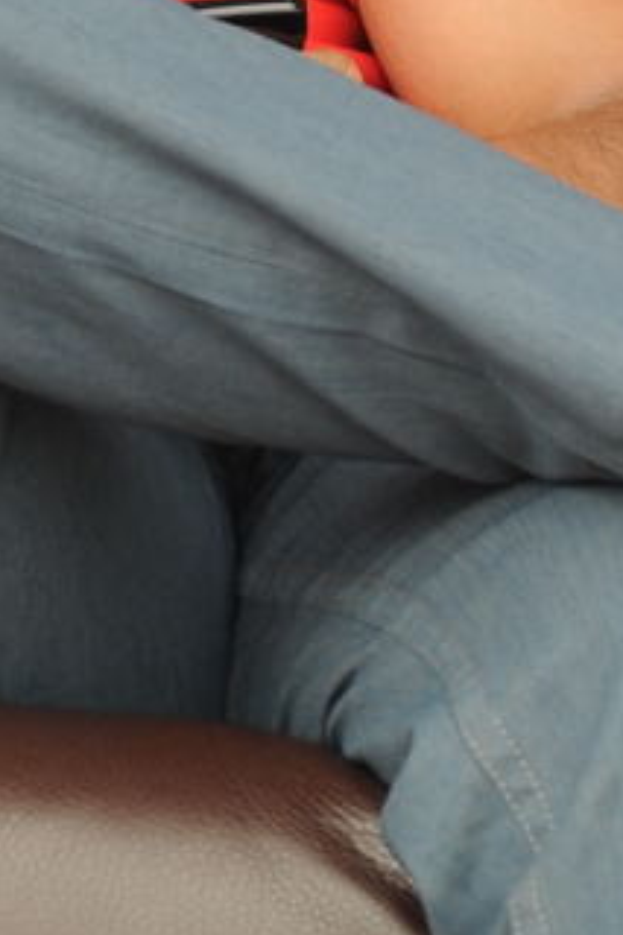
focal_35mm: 550
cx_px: 51
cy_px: 269
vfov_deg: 3.8
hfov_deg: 2.5
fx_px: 14291
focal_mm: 110
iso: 400
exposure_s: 1/125
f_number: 5.6
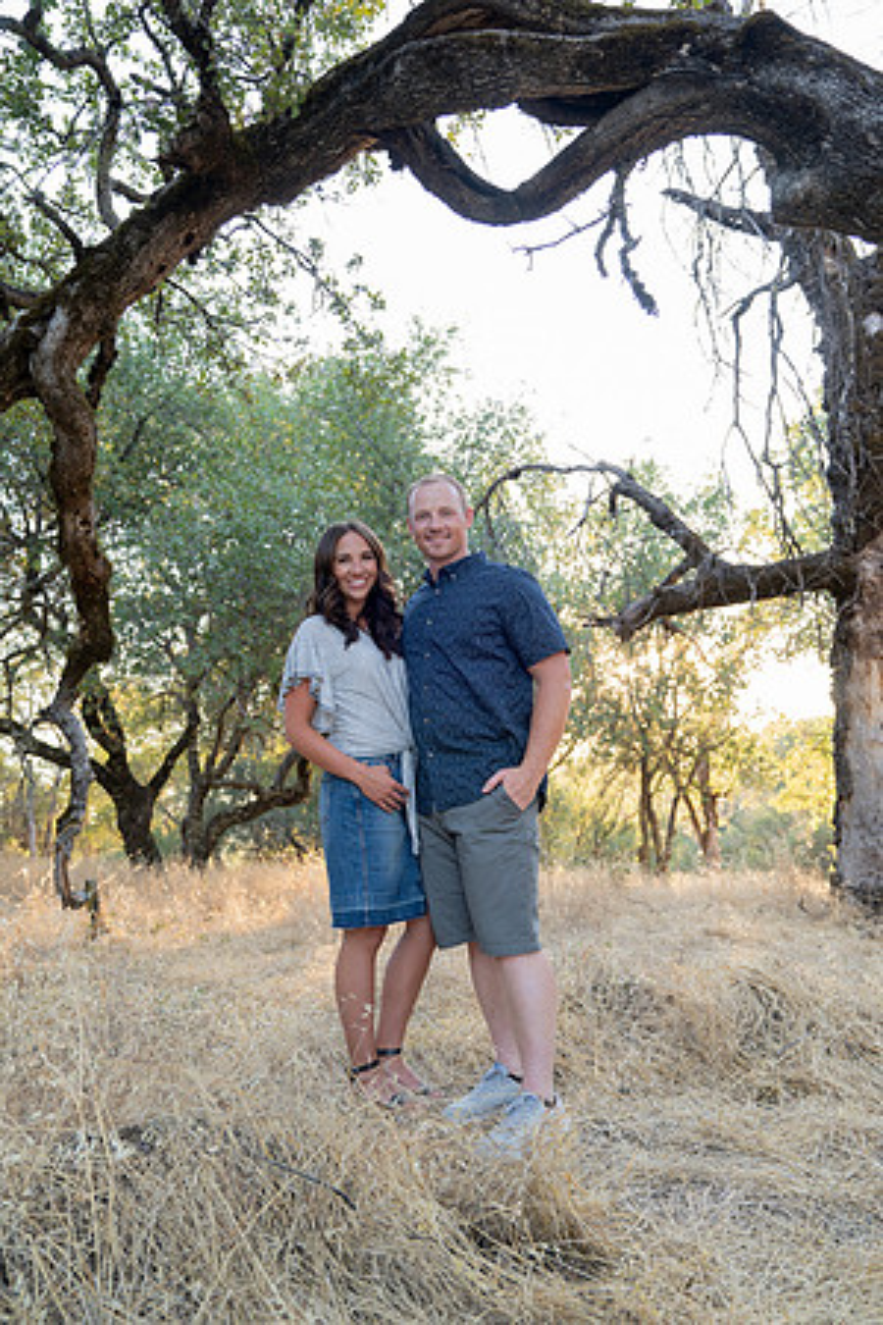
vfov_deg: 65.5
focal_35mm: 28
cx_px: 442
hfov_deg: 46.4
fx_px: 1030
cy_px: 662
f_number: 3.5
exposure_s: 1/100
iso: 500
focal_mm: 28
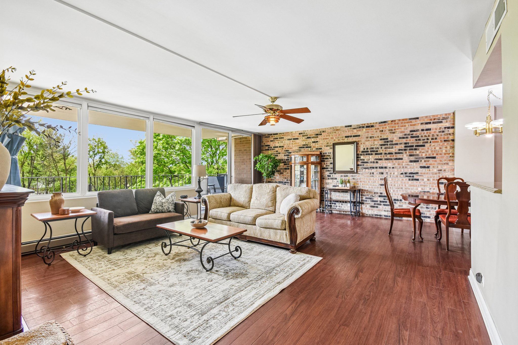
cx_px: 259
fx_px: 216
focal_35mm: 15
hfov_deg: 100.4
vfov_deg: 77.3
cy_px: 172
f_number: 8
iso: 400
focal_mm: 10
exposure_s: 1/50
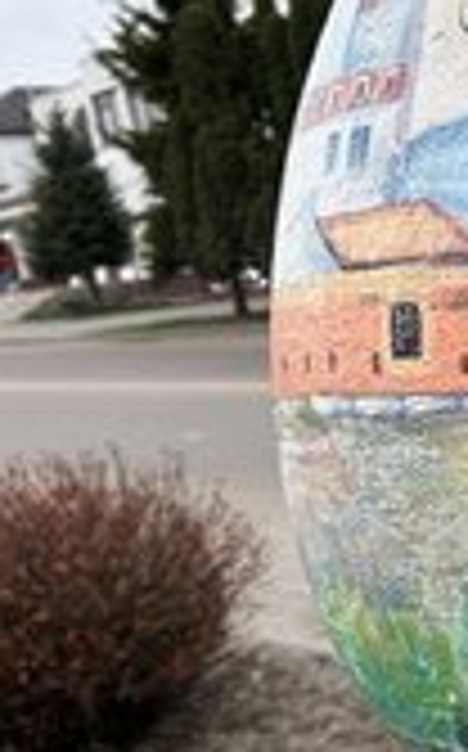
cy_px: 441
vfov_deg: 31.0
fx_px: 1350
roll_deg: +7.4
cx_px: 824
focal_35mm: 66
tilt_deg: -8.9
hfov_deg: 16.6
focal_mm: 5.7
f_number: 1.5
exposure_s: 1/1395
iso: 50
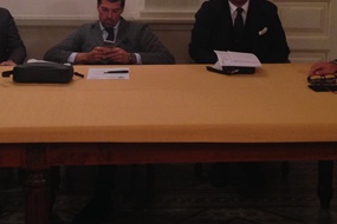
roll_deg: -0.9
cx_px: 134
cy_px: 19
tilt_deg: -6.8
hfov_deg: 26.3
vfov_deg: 17.4
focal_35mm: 77
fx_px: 721
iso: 200
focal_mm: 4.12
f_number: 2.4
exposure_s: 1/20
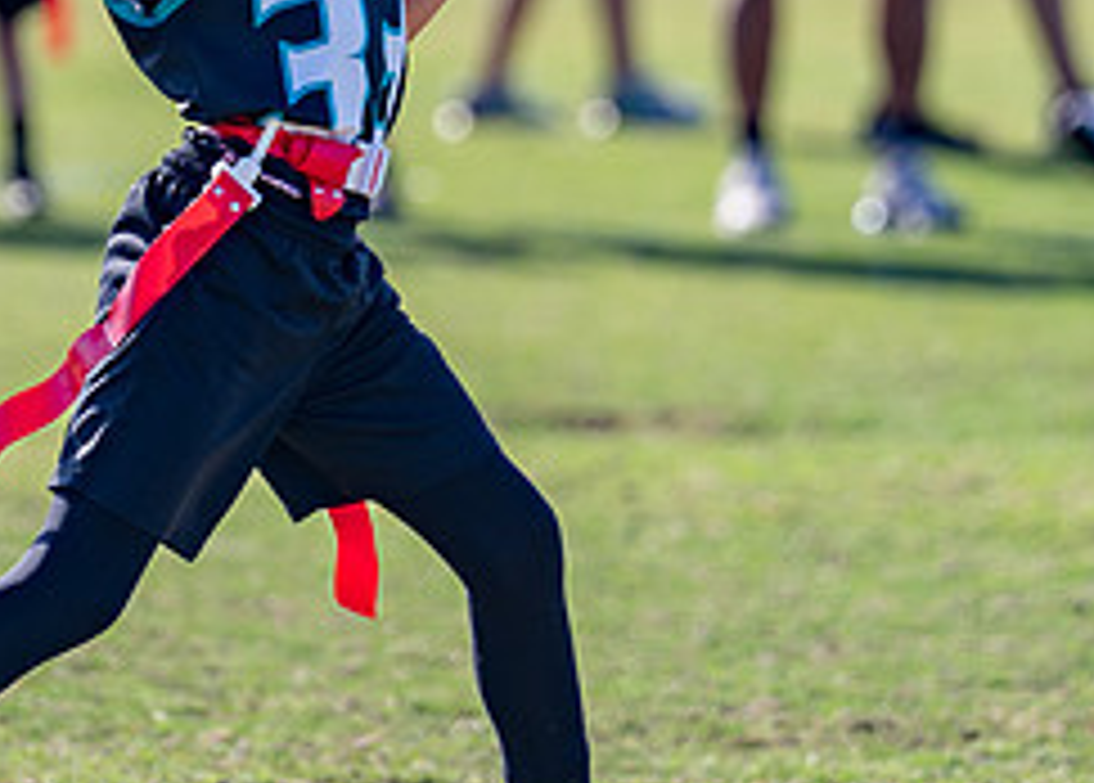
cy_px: 68
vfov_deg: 2.8
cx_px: 407
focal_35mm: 524
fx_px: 16295
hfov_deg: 3.8
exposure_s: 1/1000
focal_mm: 185
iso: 100
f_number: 2.8
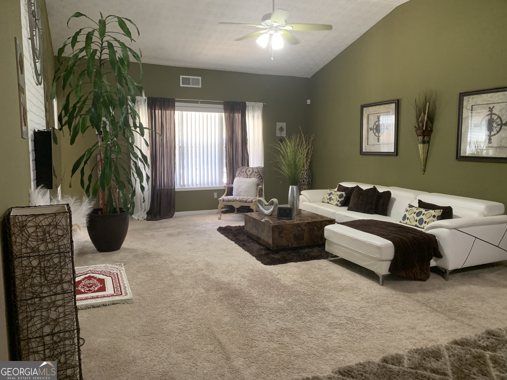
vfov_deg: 53.1
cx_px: 254
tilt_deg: -5.5
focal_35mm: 26
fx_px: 381
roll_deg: -1.1
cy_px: 190
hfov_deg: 67.3
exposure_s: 1/60
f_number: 1.8
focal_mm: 4.25
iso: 250
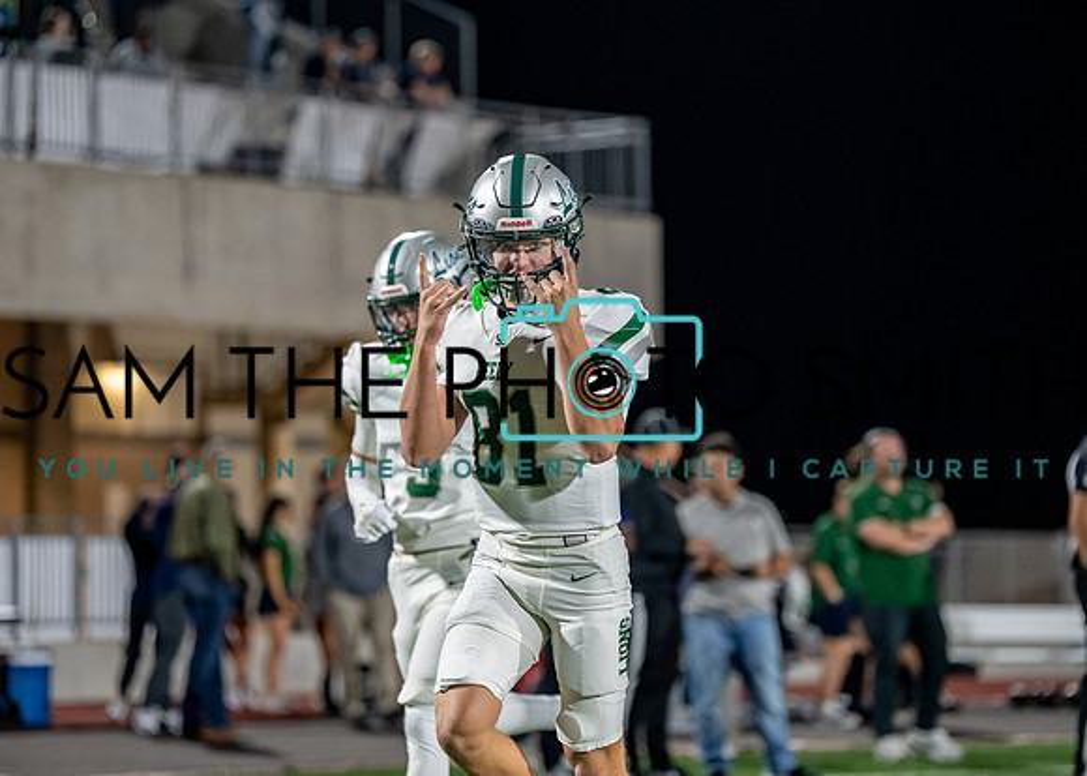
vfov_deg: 9.3
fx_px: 4786
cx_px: 544
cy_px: 390
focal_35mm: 155
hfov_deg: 13.0
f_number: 2.8
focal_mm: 145
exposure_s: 1/1000
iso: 3200
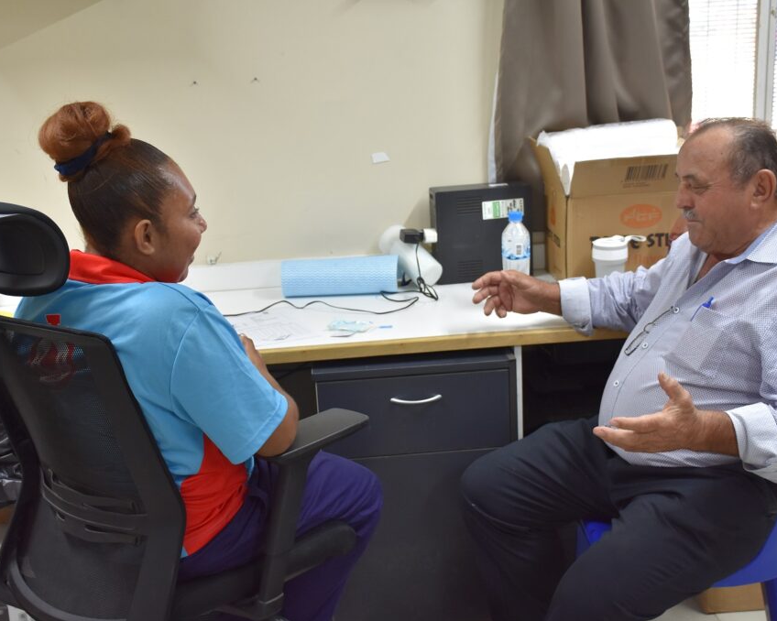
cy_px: 312
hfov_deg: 36.6
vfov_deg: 29.7
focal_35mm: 51
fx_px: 1173
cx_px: 428
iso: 800
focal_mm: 30
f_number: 4.5
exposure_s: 1/80
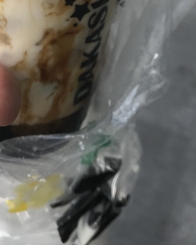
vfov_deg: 24.0
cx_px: 76
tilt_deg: -49.0
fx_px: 530
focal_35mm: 73
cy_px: -40
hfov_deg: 20.9
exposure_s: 1/246
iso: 20
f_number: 1.8
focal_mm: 3.99
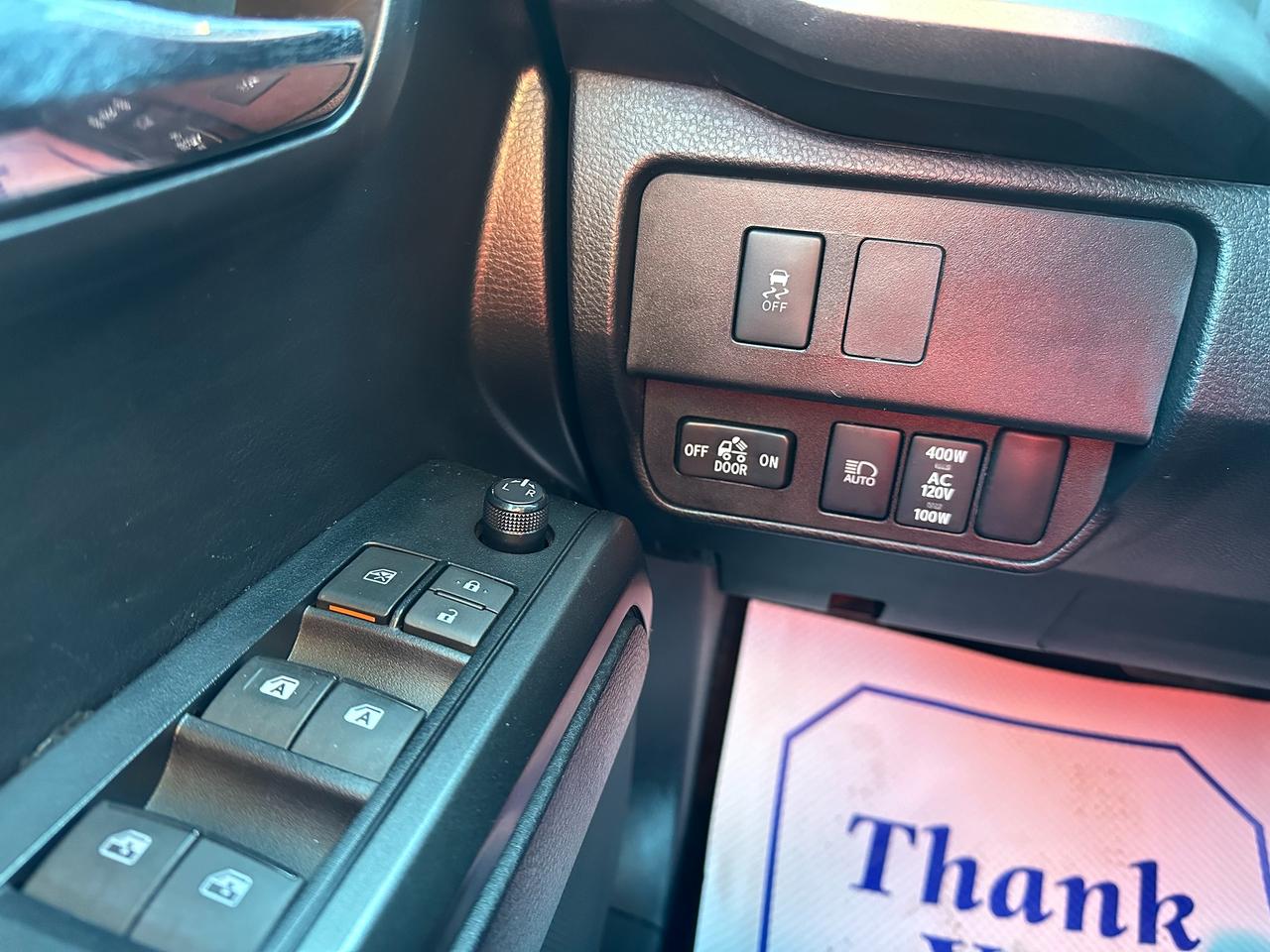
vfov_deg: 56.8
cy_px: 476
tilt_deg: -32.2
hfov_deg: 71.6
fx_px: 881
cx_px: 635
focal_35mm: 24
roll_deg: -3.0
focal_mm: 6.86
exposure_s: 1/60
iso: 800
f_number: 1.78
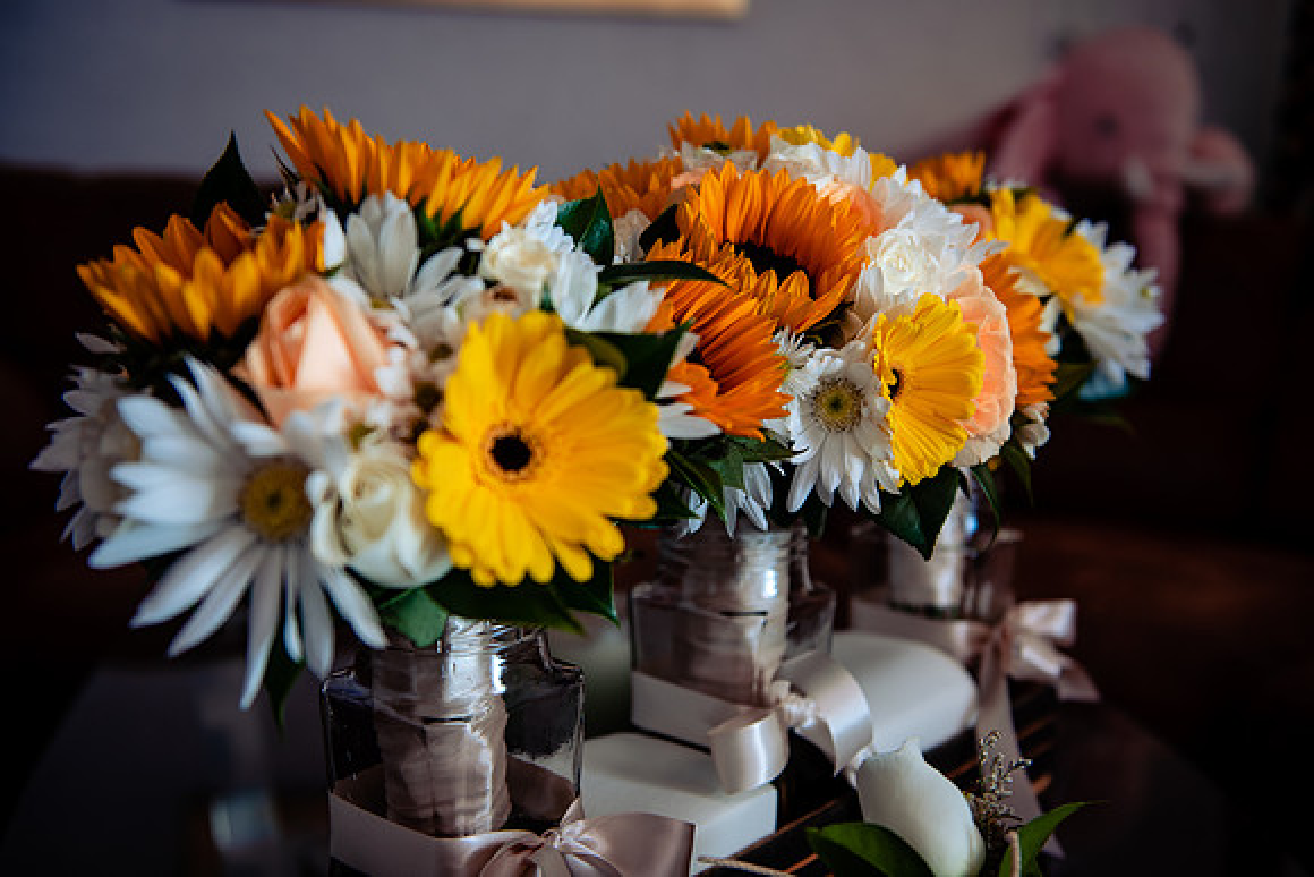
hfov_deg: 48.4
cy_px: 438
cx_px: 657
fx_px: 1460
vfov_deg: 33.4
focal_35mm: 40
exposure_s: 1/100
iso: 200
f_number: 3.2
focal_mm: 40
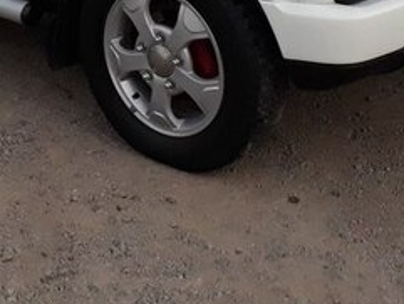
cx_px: 97
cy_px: -93
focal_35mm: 74
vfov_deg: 18.5
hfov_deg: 26.0
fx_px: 864
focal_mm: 3.6
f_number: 1.9
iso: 320
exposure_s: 1/17
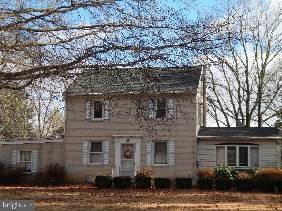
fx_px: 497
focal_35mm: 61
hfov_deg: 31.7
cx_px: 141
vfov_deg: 24.0
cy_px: 106
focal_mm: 10.9
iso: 125
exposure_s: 1/400
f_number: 4
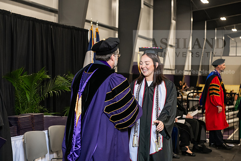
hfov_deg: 28.8
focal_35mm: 70
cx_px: 120
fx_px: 469
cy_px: 80
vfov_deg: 19.5
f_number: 5
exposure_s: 1/200
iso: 2500
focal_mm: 70
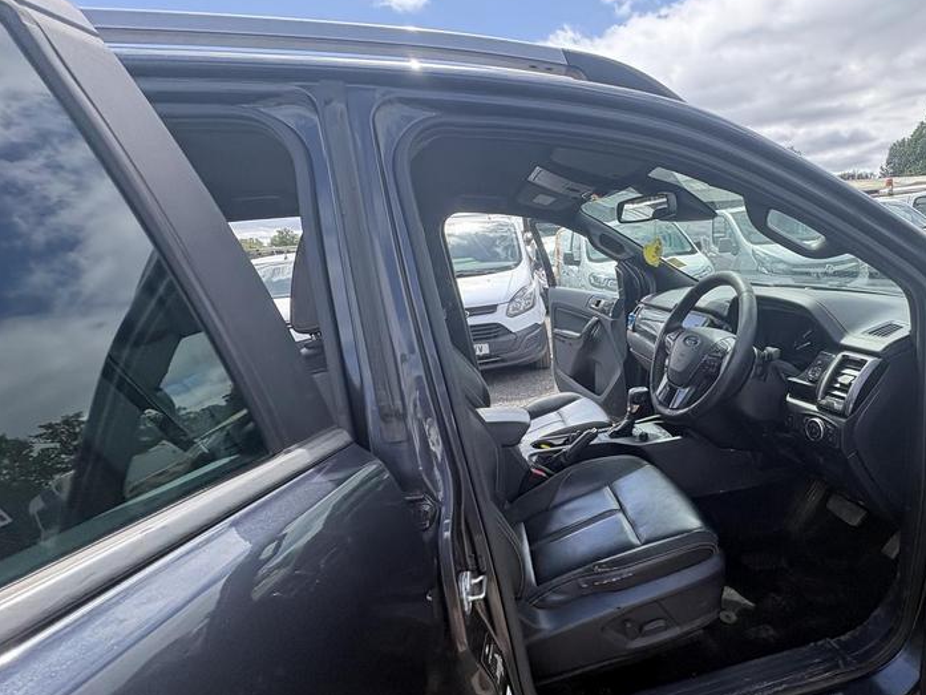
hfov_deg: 85.6
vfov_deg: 71.1
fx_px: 482
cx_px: 593
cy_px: 405
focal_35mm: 18
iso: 64
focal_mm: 2.22
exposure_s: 1/464
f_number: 2.2
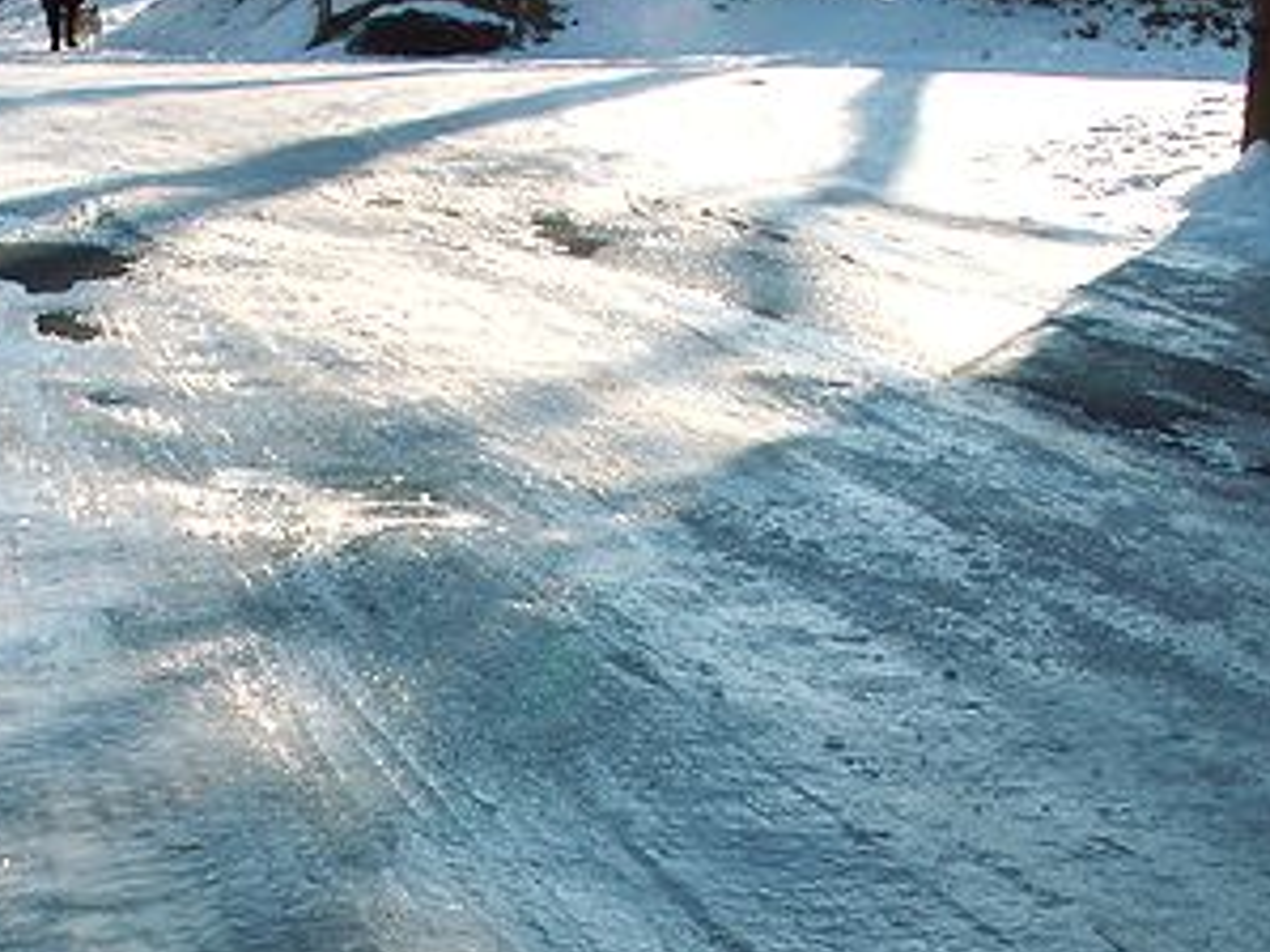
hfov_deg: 25.8
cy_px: 922
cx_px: 408
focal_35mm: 75
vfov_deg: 19.1
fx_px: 2751
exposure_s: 1/125
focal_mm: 5.86
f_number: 8
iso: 50
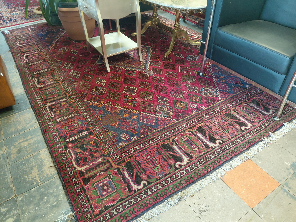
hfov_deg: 69.4
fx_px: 214
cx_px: 148
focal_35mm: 25
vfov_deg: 54.9
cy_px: 111
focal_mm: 4.69
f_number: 1.8
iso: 500
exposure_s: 1/25
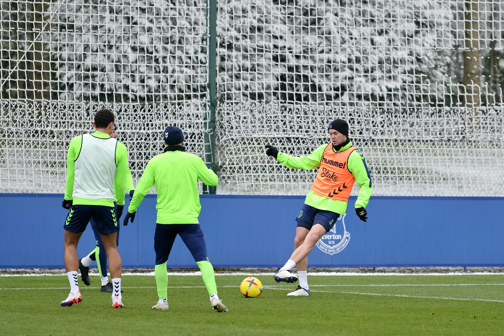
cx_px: 252
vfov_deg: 6.9
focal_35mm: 200
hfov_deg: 10.3
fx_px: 2800
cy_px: 168
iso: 1000
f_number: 2.8
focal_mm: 200
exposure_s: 1/1000
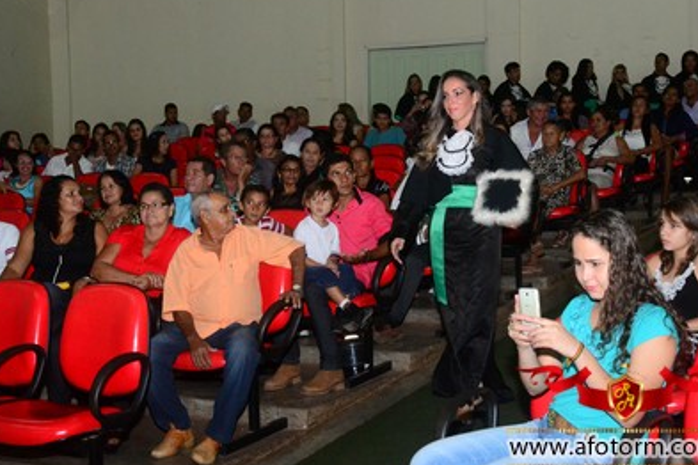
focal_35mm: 55
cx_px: 359
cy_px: 211
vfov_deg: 24.6
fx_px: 1066
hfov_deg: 36.2
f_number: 7.1
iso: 3200
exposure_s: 1/80
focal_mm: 32
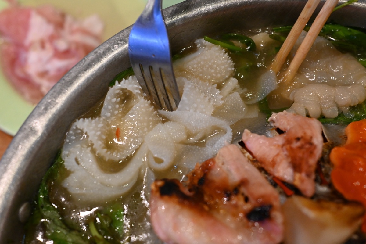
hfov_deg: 46.4
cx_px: 183
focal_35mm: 42
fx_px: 427
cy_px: 122
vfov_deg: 31.9
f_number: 4
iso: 2200
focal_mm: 28
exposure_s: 1/100
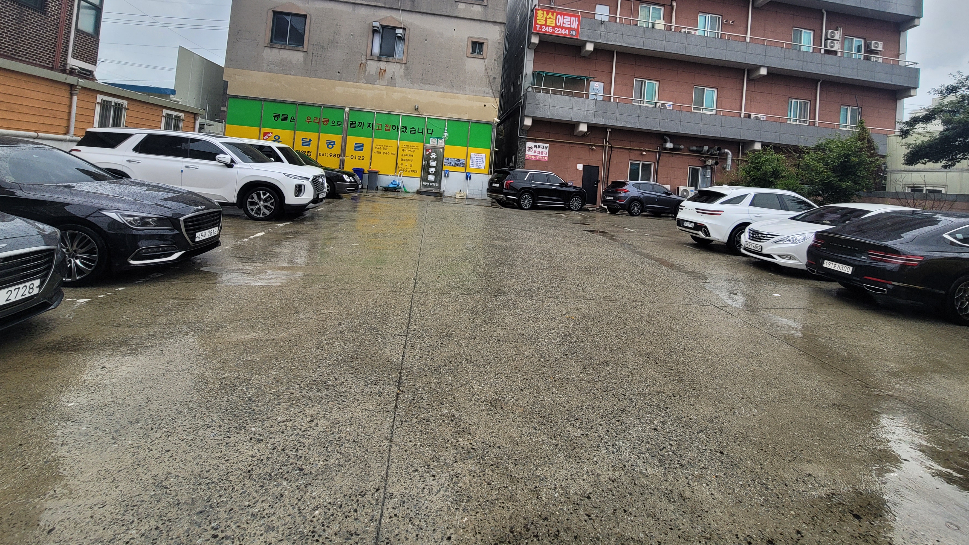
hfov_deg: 99.2
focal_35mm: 16
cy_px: 156
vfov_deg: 64.2
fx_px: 411
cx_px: 518
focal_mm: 2.2
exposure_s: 1/120
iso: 64
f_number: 2.2
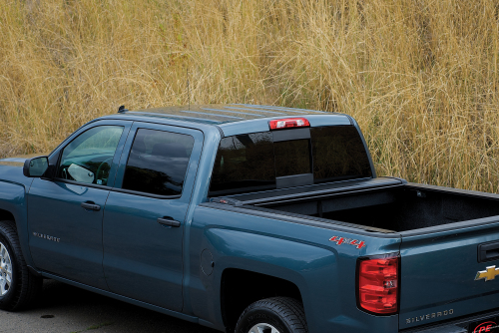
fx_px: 1331
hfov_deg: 21.2
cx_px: 274
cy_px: 243
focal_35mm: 96
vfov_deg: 14.2
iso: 100
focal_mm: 60
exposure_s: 1/320
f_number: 4
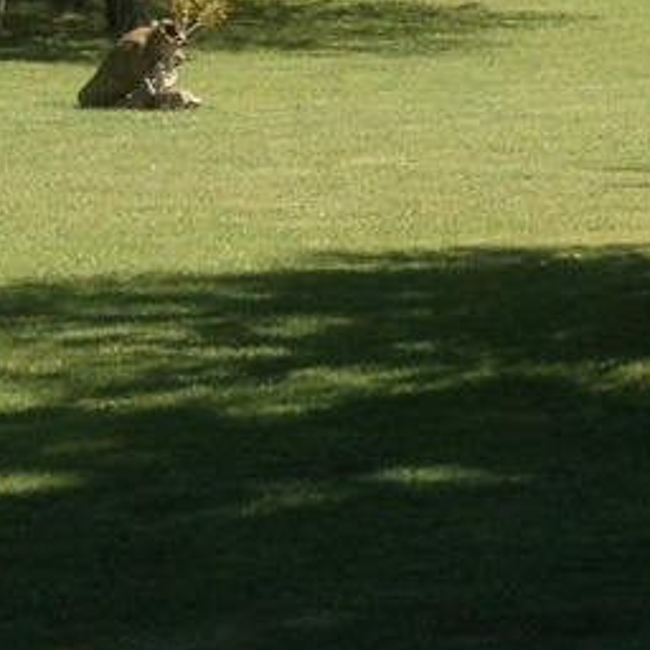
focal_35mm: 197
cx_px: 1597
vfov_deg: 8.7
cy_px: -203
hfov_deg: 8.1
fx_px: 4185
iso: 50
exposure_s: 1/824
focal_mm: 4.28
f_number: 2.4
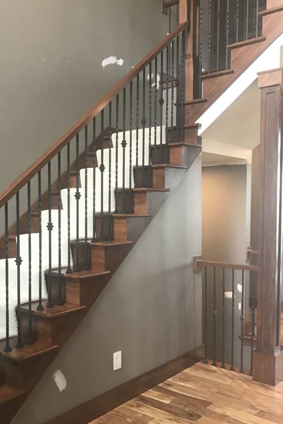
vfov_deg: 53.0
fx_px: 425
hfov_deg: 36.4
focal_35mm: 36
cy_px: 235
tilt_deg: -1.8
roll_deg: +0.3
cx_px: 91
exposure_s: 1/15
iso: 64
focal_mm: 3.99
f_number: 1.8
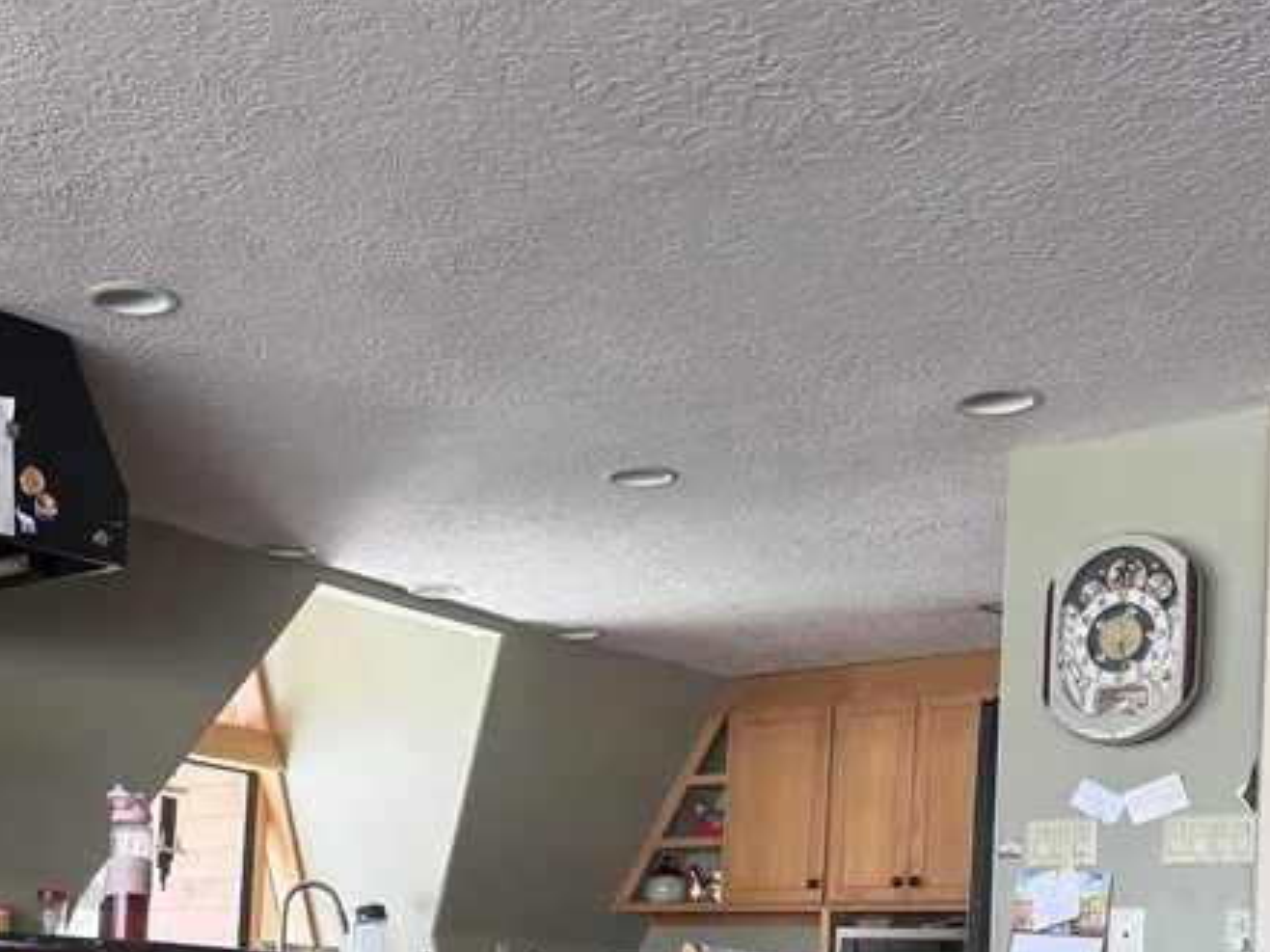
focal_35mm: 56
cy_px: 914
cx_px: 223
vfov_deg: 25.0
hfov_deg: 33.2
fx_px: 2054
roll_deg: -3.8
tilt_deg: +2.5
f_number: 1.78
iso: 125
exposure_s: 1/121
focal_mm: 6.76
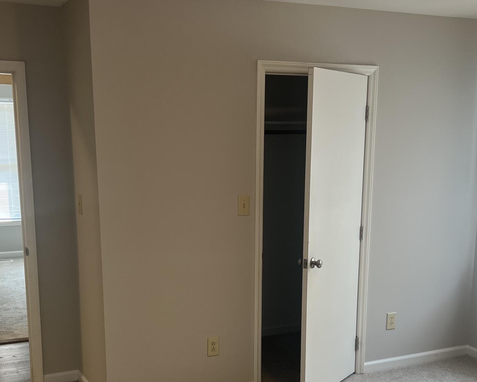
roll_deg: -0.2
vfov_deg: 30.9
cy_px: 287
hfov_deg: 38.8
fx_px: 678
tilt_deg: -14.2
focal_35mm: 48
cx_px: 232
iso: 100
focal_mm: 5.7
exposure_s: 1/120
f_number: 1.5
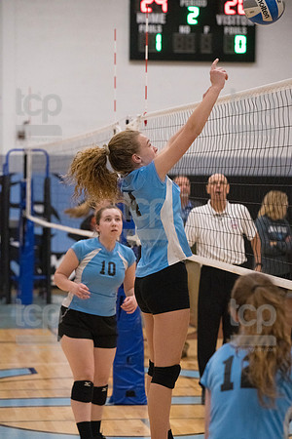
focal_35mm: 145
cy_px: 220
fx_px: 1764
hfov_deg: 9.5
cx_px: 146
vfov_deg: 14.2
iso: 8000
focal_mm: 145
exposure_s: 1/1000
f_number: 4.5
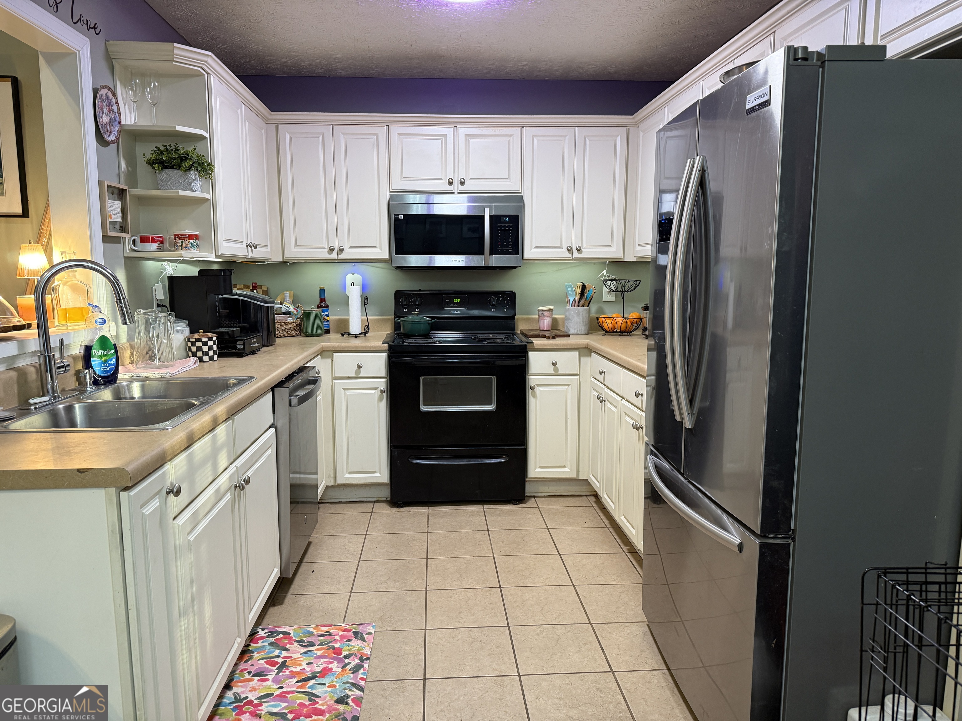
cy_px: 360
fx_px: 667
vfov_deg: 56.8
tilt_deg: -8.0
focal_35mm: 24
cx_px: 481
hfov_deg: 71.6
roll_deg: +0.1
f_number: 1.78
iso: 200
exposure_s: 1/48
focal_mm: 6.76
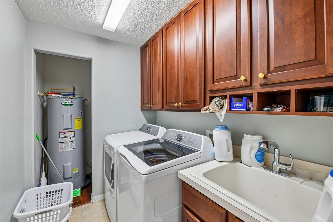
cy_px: 111
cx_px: 166
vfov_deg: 77.3
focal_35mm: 15
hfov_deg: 100.4
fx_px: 139
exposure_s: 1/8
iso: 400
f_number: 8
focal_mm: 15
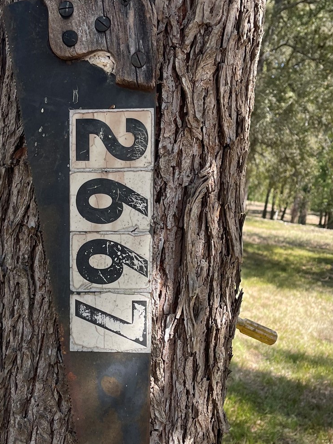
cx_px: 90
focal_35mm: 54
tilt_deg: -4.3
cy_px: 248
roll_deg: -6.9
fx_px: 692
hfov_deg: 26.7
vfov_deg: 35.5
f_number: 1.6
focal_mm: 5.1
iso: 32
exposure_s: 1/740
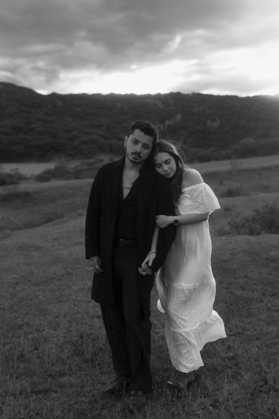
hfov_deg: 29.9
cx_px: 140
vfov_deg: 43.6
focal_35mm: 45
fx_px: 523
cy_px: 210
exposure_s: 1/400
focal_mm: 30
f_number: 2
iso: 100
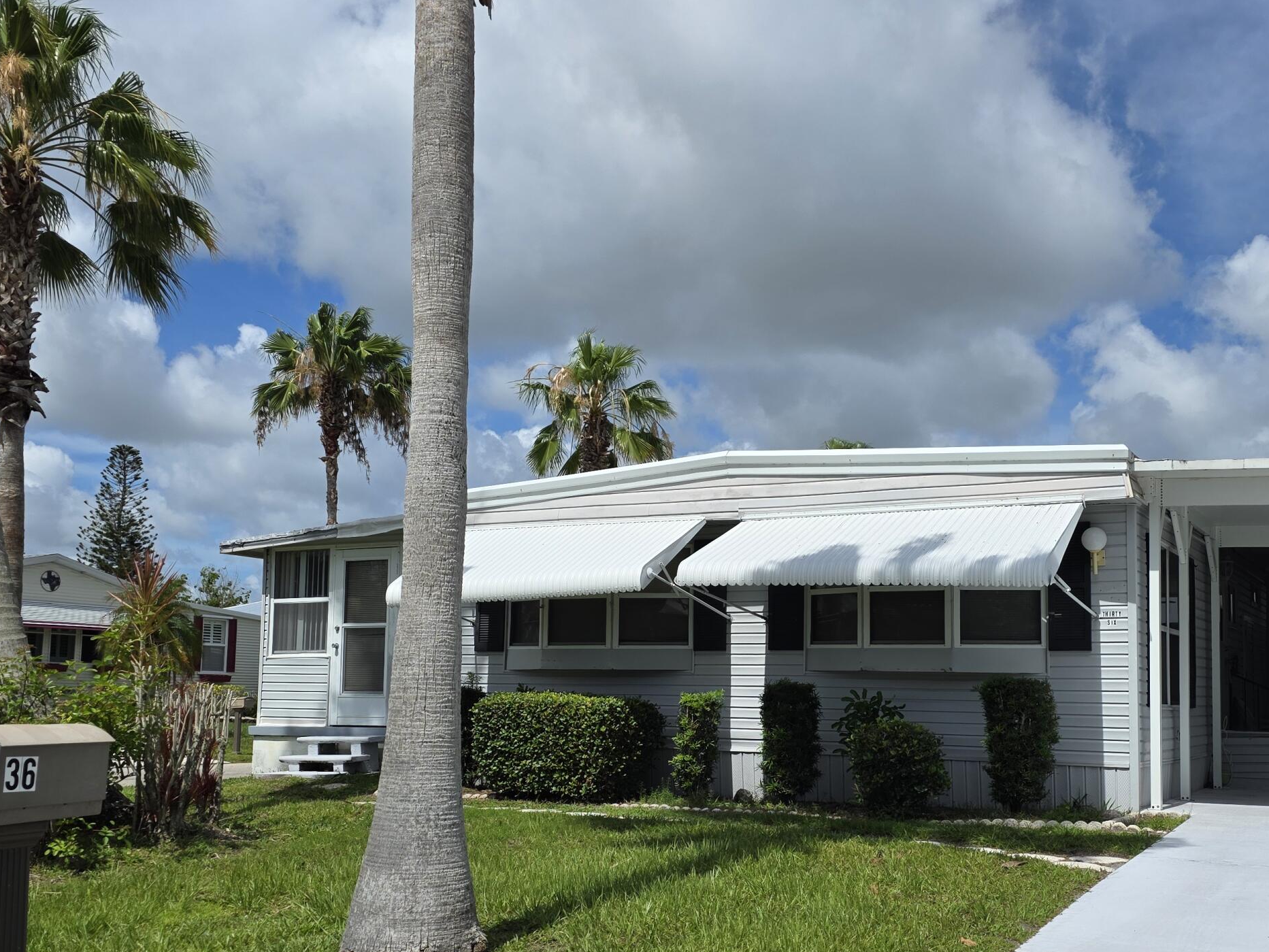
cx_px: 723
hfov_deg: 50.0
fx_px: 1356
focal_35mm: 37
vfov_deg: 38.4
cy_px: 590
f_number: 1.7
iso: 50
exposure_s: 1/7944
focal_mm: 6.3
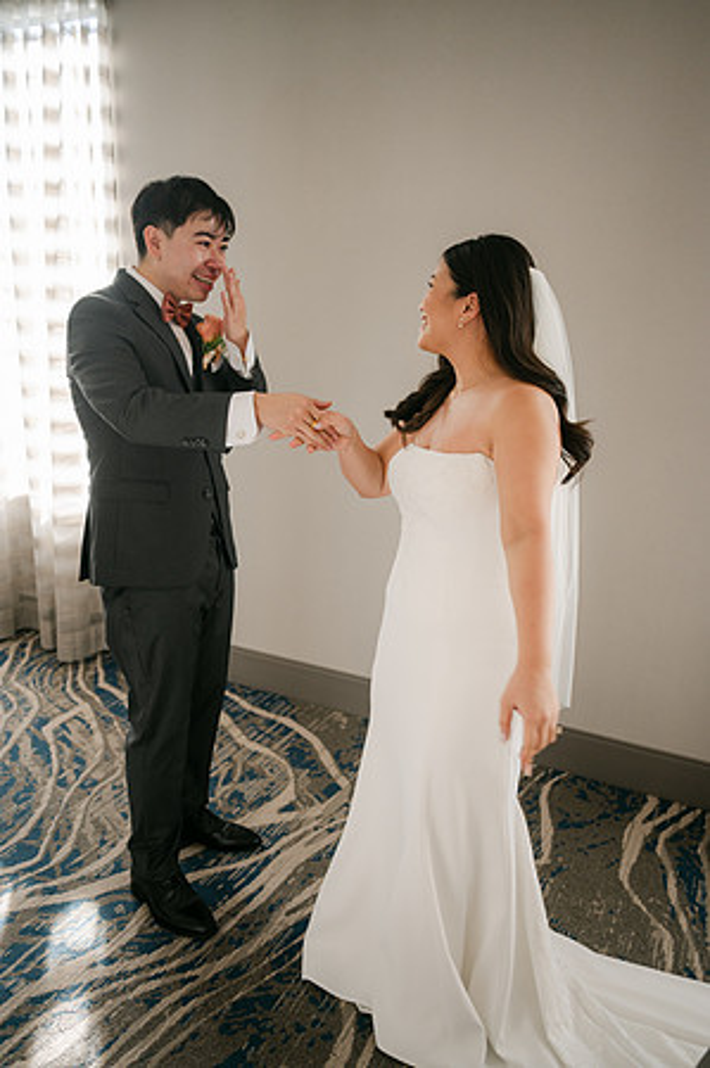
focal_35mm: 28
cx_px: 355
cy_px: 534
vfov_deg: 65.5
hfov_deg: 46.3
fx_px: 830
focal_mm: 28
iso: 400
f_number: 2.8
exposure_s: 1/250
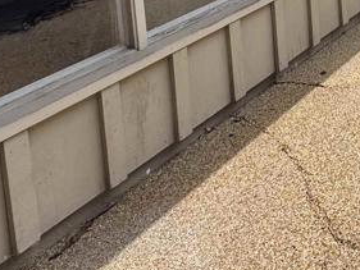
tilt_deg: -3.3
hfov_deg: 28.8
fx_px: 531
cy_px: -154
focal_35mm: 51
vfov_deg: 22.5
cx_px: 495
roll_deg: +4.0
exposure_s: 1/1420
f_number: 2.2
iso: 50
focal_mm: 2.22
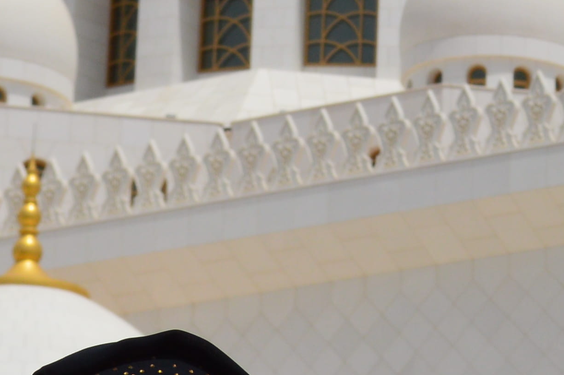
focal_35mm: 310
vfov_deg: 4.4
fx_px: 4852
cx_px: 782
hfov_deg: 6.6
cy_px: 129
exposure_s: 1/500
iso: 180
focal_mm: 42
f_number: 11
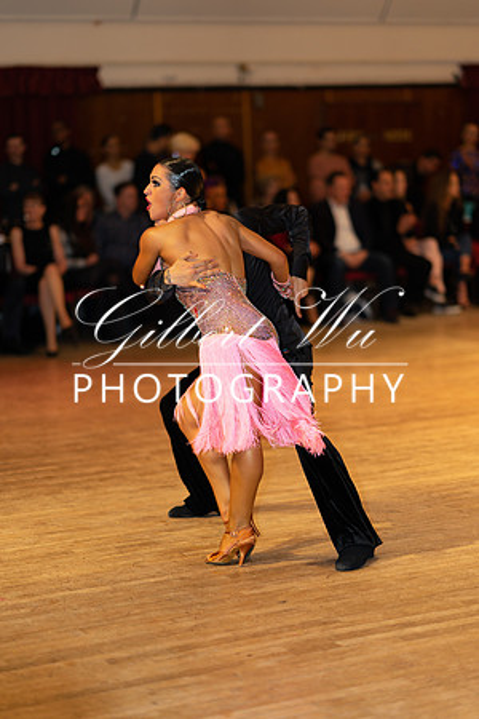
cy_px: 360
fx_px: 1696
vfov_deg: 23.9
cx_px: 240
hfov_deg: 16.1
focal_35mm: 85
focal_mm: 85
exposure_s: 1/125
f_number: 1.4
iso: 200
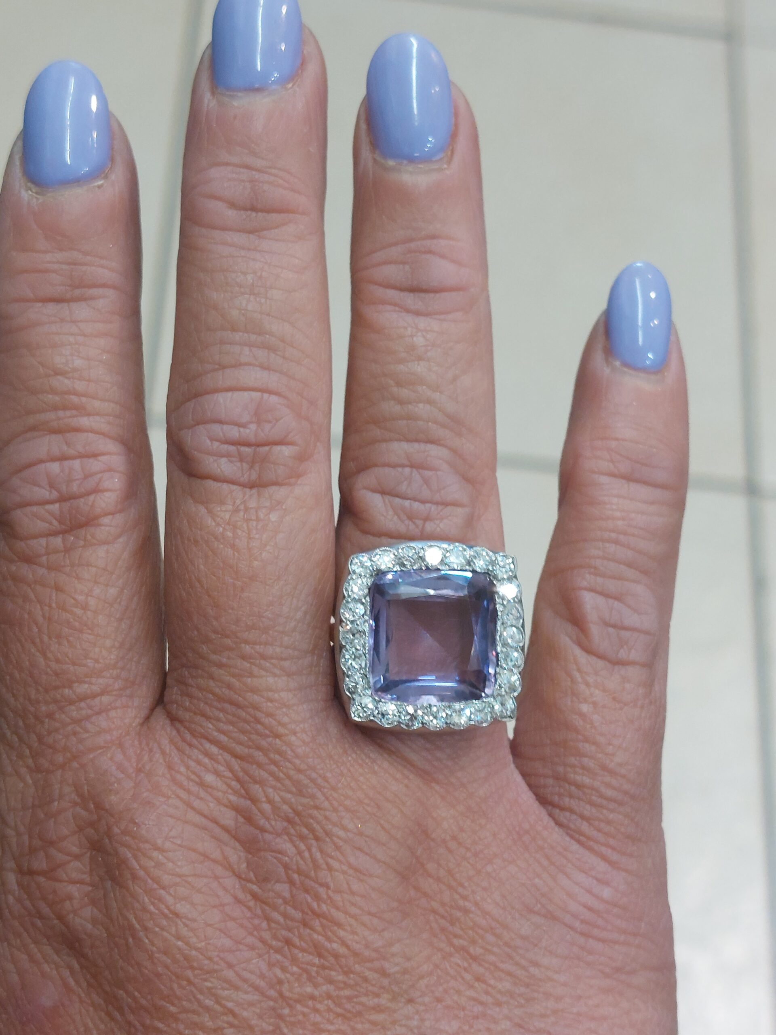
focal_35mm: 25
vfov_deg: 69.4
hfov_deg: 54.9
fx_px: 747
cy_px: 518
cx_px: 388
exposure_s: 1/50
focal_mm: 5.23
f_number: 1.8
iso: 125
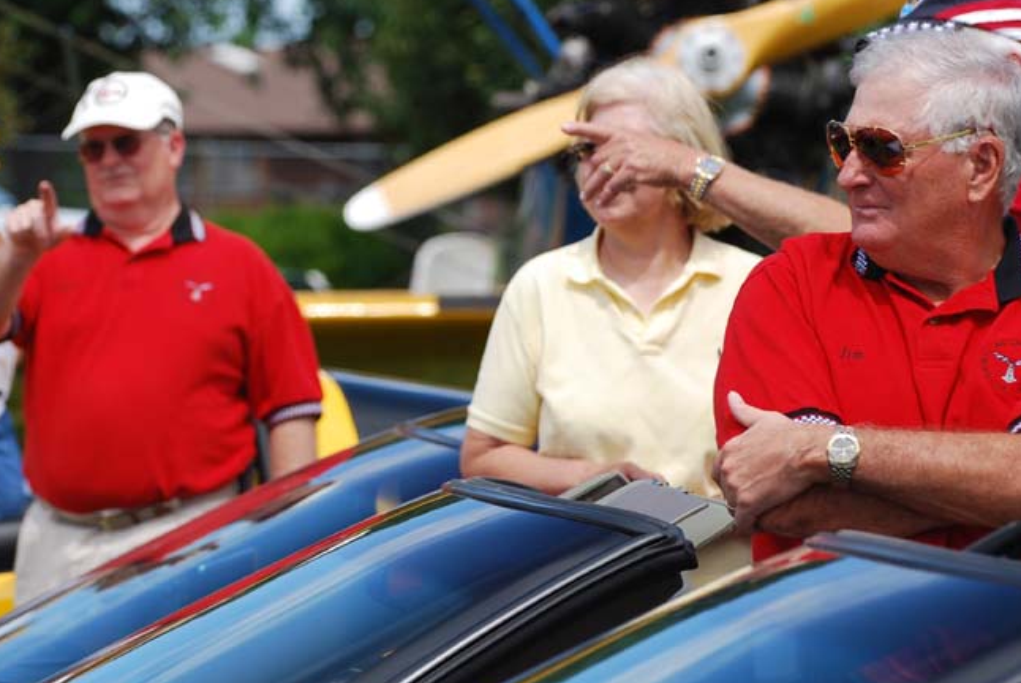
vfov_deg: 4.7
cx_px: 346
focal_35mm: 290
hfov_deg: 7.1
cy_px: 227
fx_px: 8232
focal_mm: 122
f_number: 5.6
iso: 140
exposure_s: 1/500
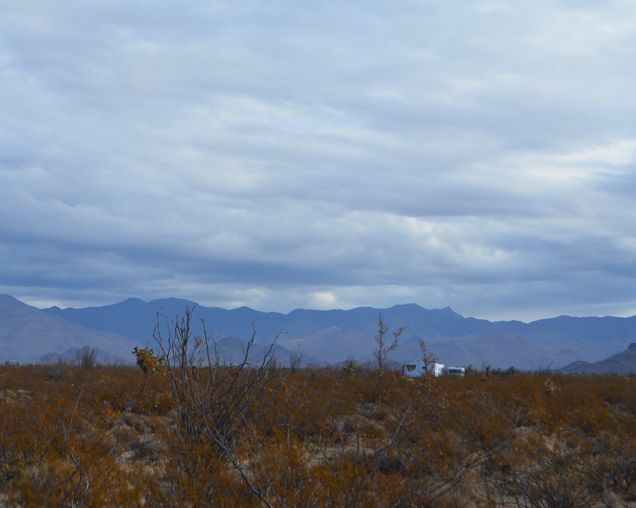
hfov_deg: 20.5
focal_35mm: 94
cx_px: 262
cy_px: 254
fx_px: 1761
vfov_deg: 16.4
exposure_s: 1/320
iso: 200
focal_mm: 55
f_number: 10
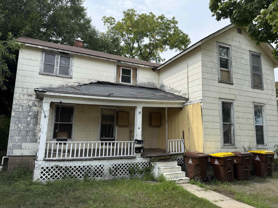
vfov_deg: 56.8
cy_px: 104
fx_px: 193
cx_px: 139
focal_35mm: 24
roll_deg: +0.2
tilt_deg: +9.5
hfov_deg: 71.6
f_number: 1.78
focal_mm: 6.76
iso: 100
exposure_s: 1/3021
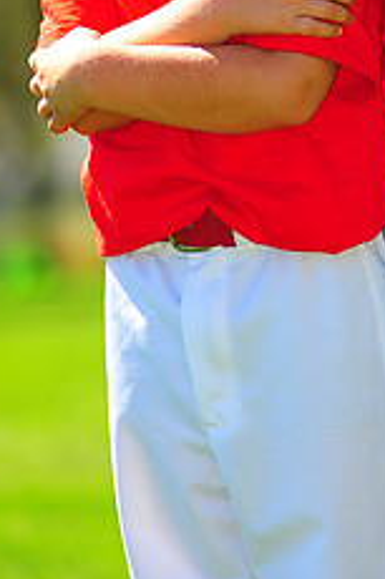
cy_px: -116
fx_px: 7293
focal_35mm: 454
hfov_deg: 3.0
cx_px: 365
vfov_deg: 4.5
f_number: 4.5
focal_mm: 180
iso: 200
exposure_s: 1/640
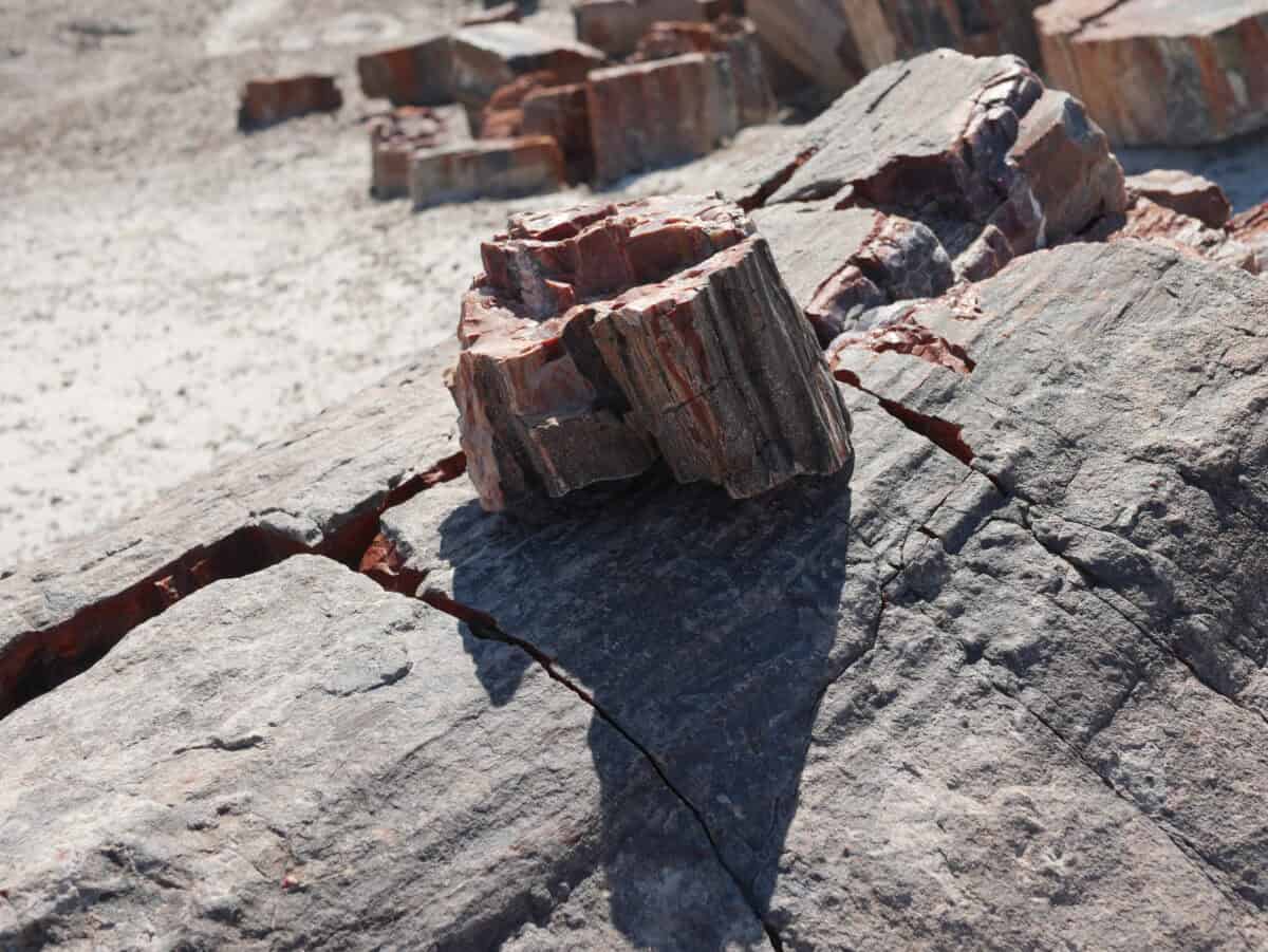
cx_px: 634
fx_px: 1832
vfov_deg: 29.1
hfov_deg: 38.2
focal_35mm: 50
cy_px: 476
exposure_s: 1/1000
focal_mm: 25
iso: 200
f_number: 5
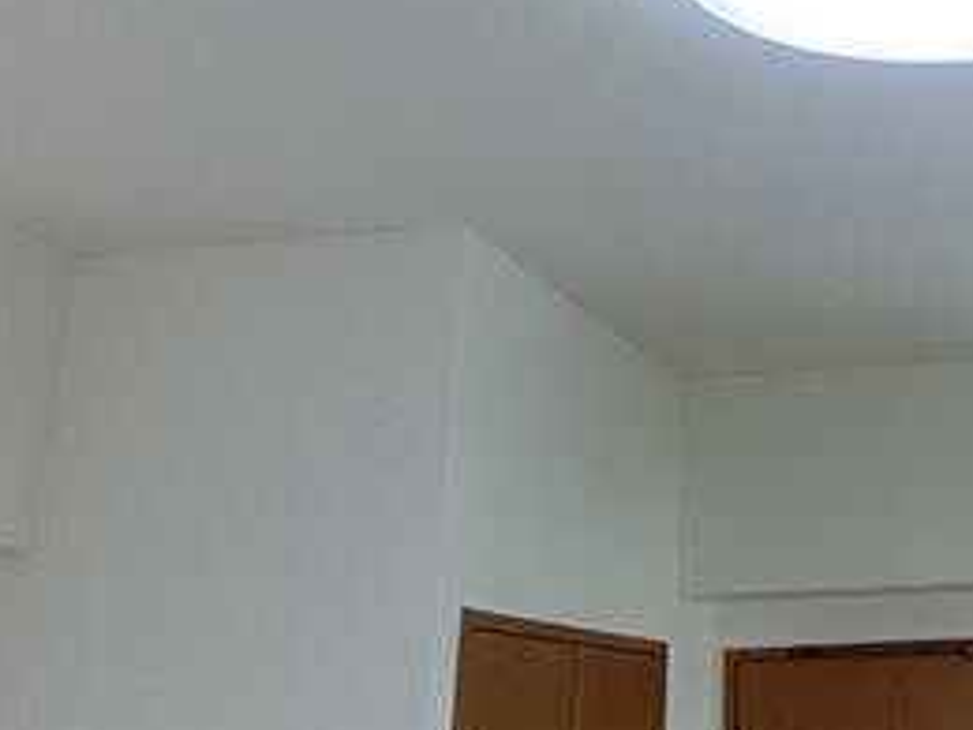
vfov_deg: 23.6
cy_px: -22
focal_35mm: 59
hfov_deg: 31.1
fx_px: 1658
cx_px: 883
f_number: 3
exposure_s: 1/60
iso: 100
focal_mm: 4.24
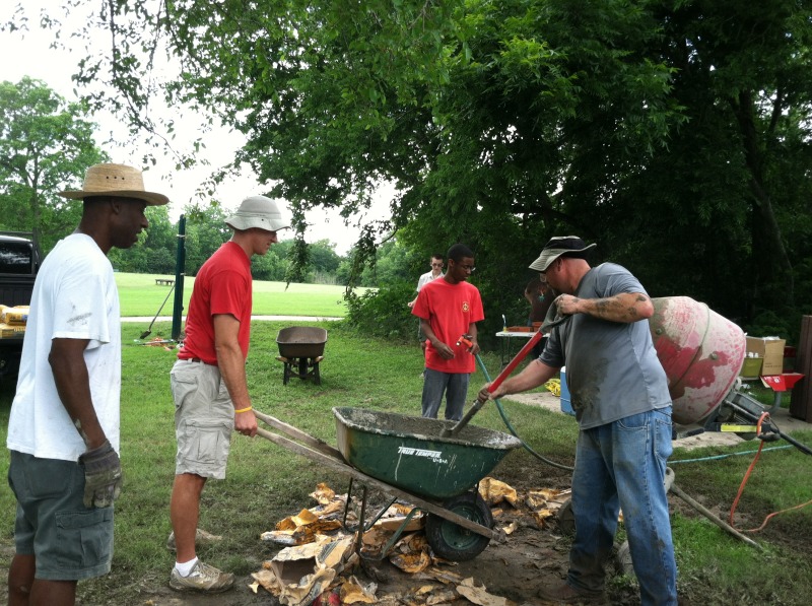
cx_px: 406
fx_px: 820
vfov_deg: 40.6
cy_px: 303
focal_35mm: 35
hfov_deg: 52.7
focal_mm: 3.85
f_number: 2.8
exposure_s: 1/130
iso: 80
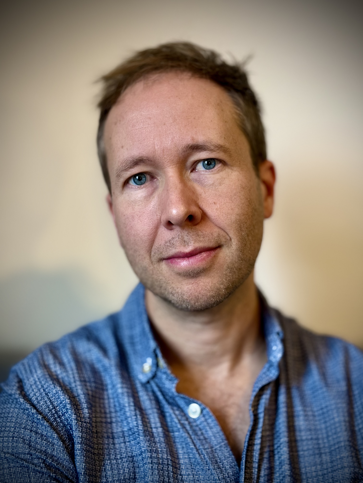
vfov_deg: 39.7
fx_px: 671
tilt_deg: -3.8
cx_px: 182
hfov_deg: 30.3
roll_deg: -0.8
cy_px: 242
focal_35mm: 48
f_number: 1.78
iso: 200
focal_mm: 6.76
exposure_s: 1/50
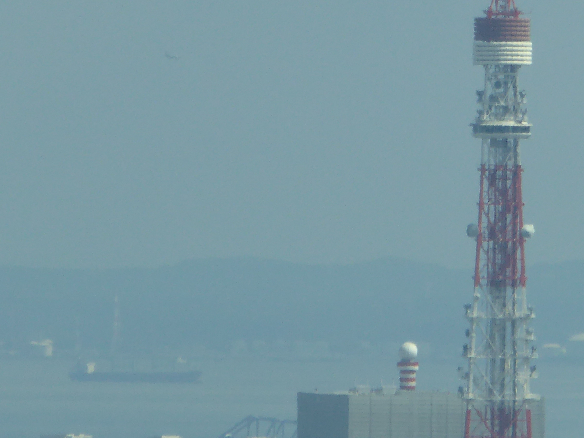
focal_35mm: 1688
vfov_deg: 0.9
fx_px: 28478
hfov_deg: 1.2
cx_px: 479
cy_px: 83
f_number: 6.1
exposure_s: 1/320
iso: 100
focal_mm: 96.2
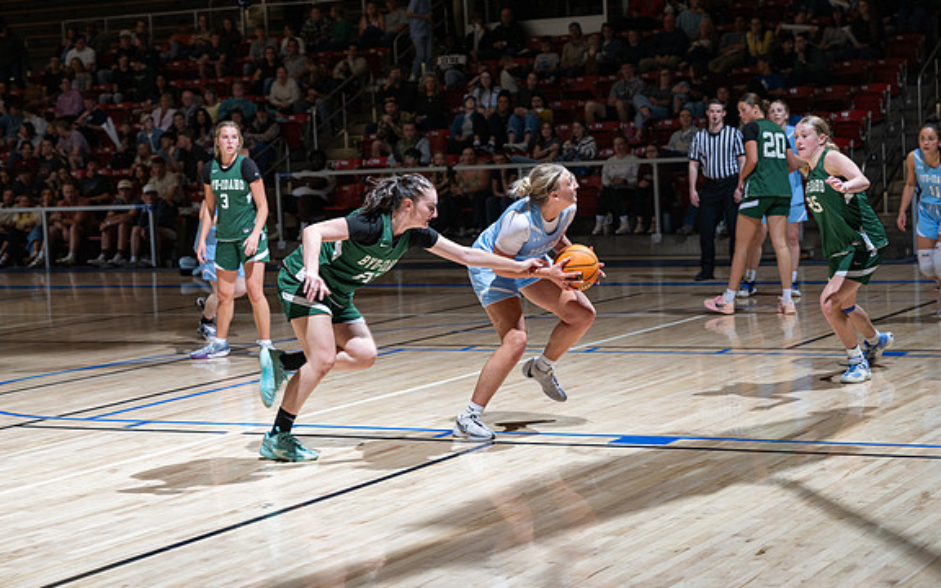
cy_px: 282
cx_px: 469
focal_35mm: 80
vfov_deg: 16.3
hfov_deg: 25.8
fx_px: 2052
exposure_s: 1/100
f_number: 4.5
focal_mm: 78
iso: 80
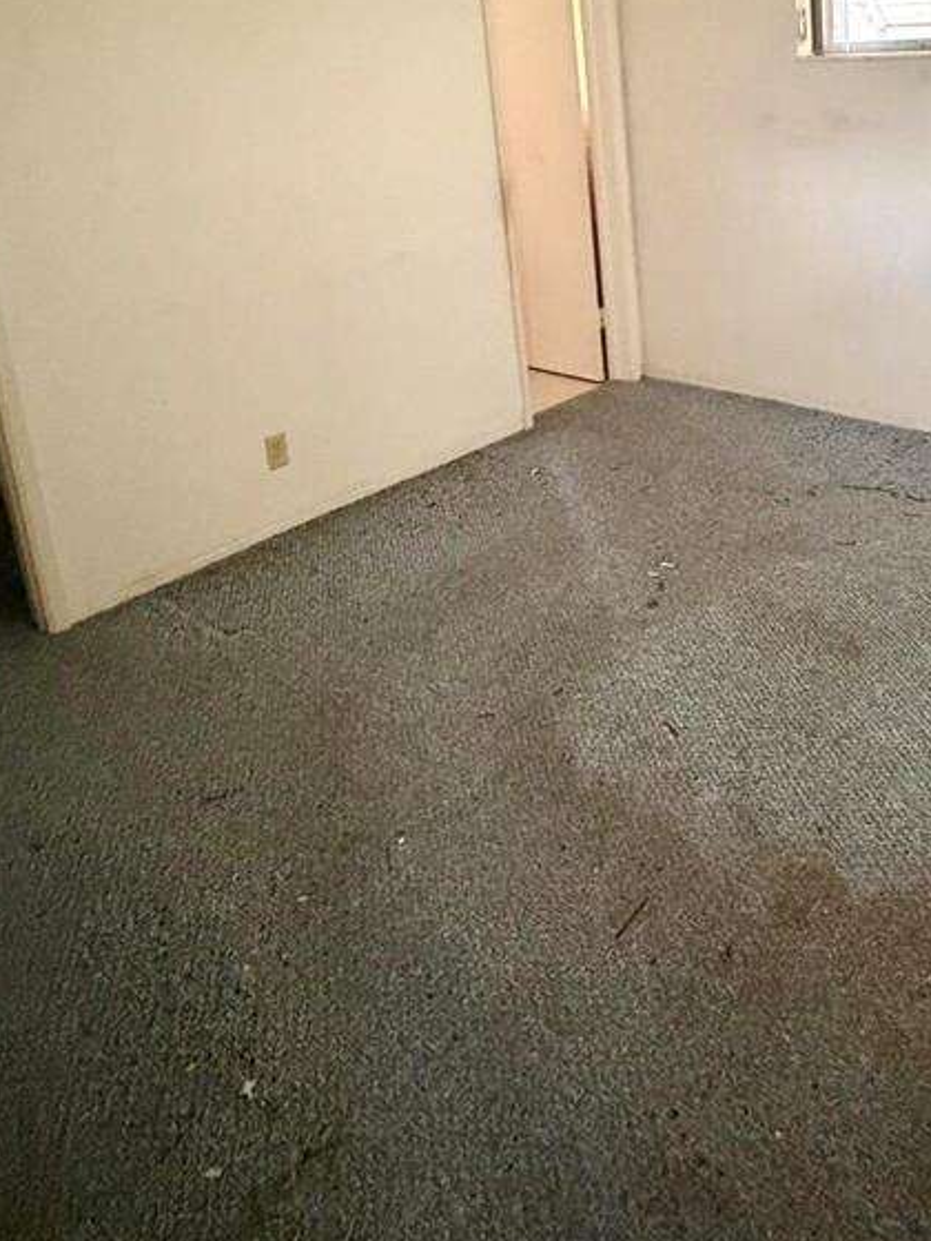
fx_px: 1076
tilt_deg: -12.3
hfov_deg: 44.8
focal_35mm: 30
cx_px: 725
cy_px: 288
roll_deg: +3.2
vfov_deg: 56.5
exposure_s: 1/59
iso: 1250
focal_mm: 2.22
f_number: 2.2
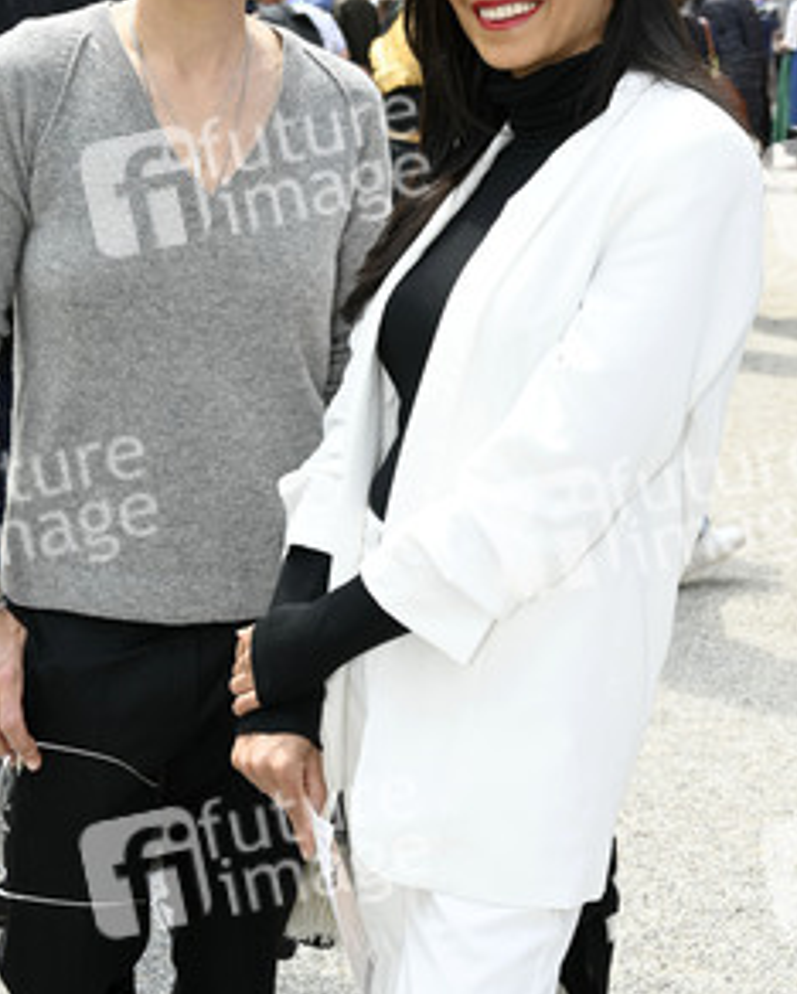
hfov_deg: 25.8
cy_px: 347
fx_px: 1738
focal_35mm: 59
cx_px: 354
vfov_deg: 31.7
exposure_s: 1/125
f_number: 8
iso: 200
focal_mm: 46
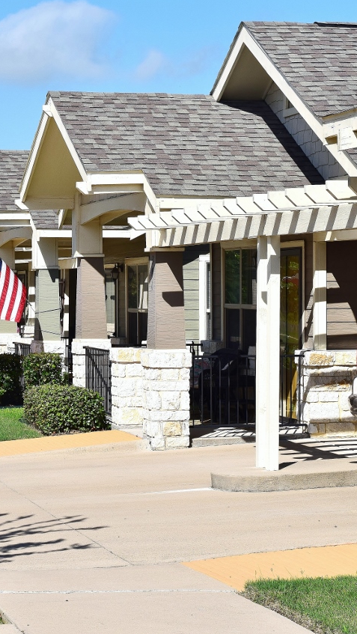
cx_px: 51
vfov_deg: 20.0
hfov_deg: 11.3
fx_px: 1796
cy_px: 317
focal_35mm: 107
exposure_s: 1/500
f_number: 11
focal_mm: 45
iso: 220
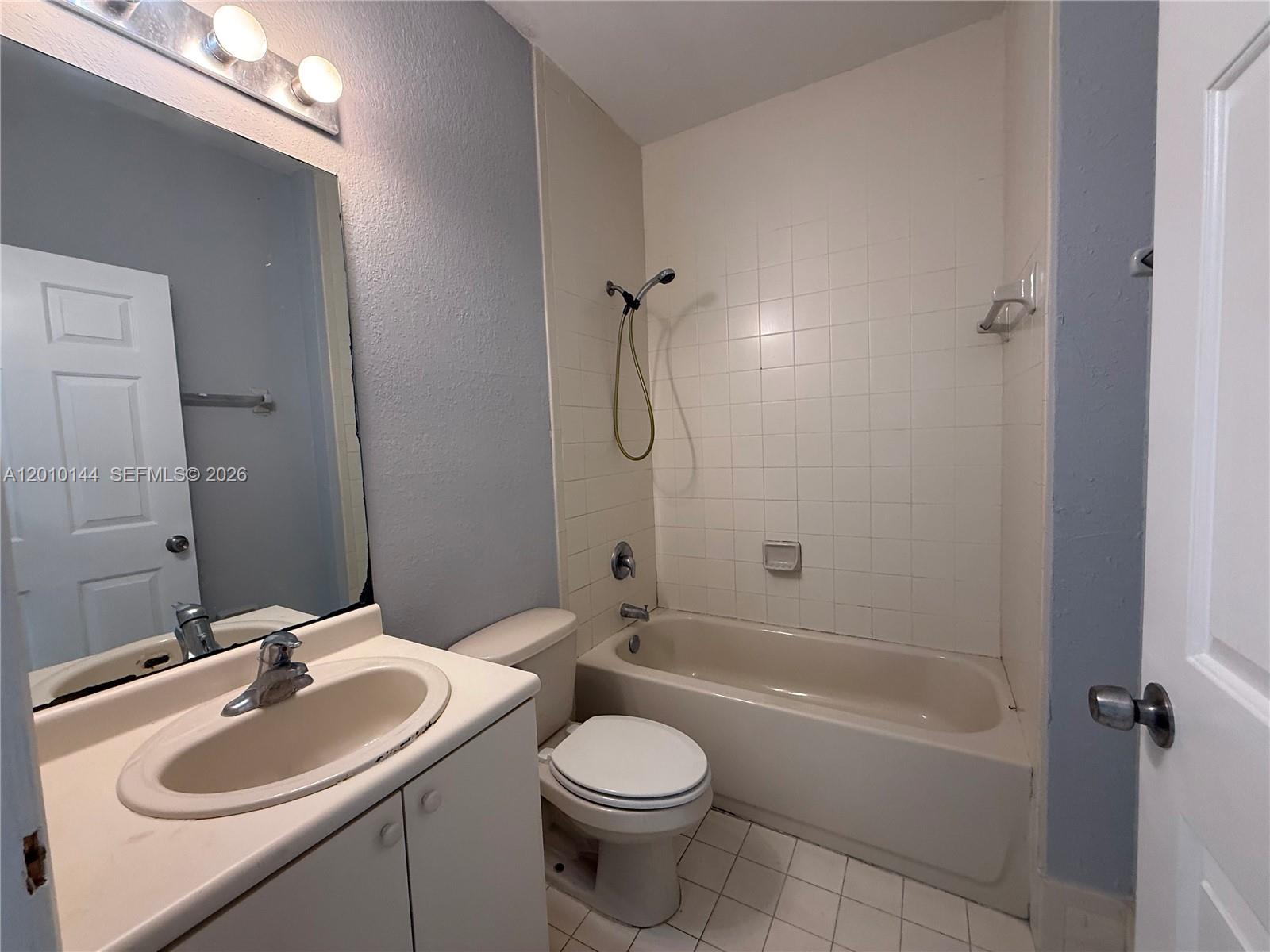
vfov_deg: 85.7
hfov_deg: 102.1
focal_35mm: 14
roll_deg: +2.2
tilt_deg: -3.7
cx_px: 635
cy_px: 476
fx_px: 514
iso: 200
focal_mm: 2.22
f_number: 2.2
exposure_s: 1/60
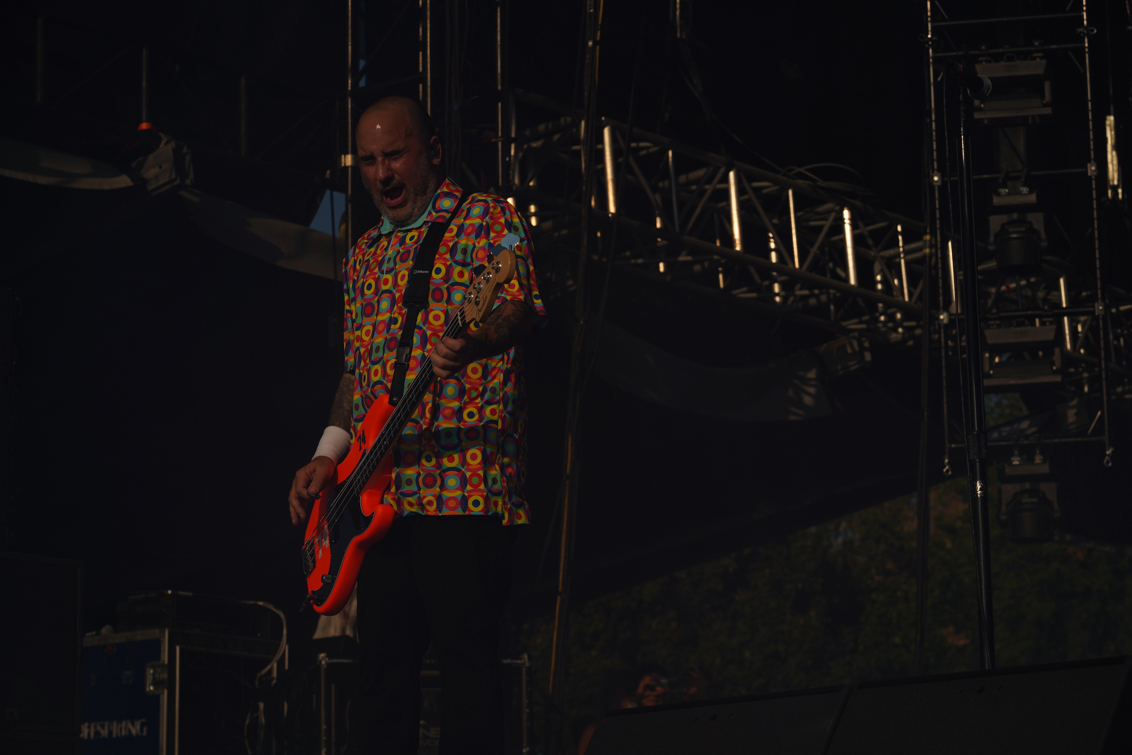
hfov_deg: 19.6
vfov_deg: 13.2
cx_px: 566
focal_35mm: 104
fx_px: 3270
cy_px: 378
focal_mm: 104
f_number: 8
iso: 100
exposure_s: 1/1600
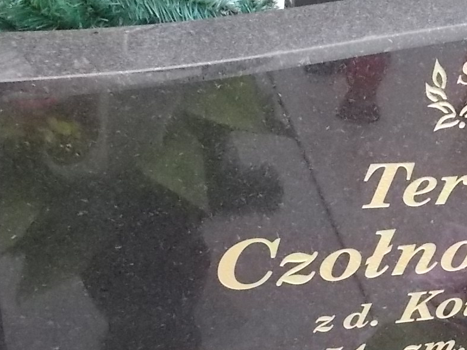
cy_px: 249
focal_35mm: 53
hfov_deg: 33.9
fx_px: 715
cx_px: 432
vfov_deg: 27.3
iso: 400
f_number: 8
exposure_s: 1/160
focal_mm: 4.6
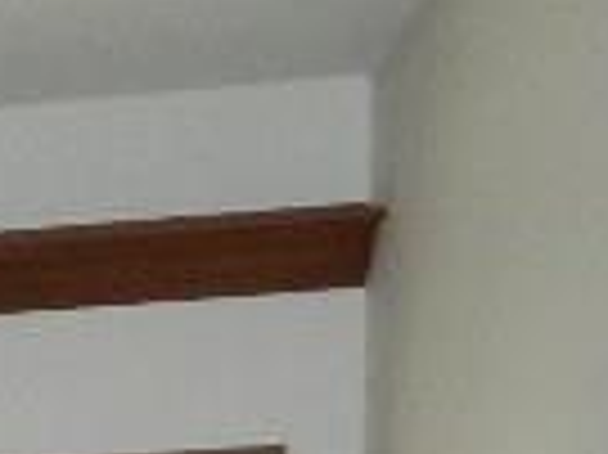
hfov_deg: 7.8
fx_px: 3334
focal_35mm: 190
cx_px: -1617
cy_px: 1205
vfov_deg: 7.2
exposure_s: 1/30
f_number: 3.1
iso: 200
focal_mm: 4.5
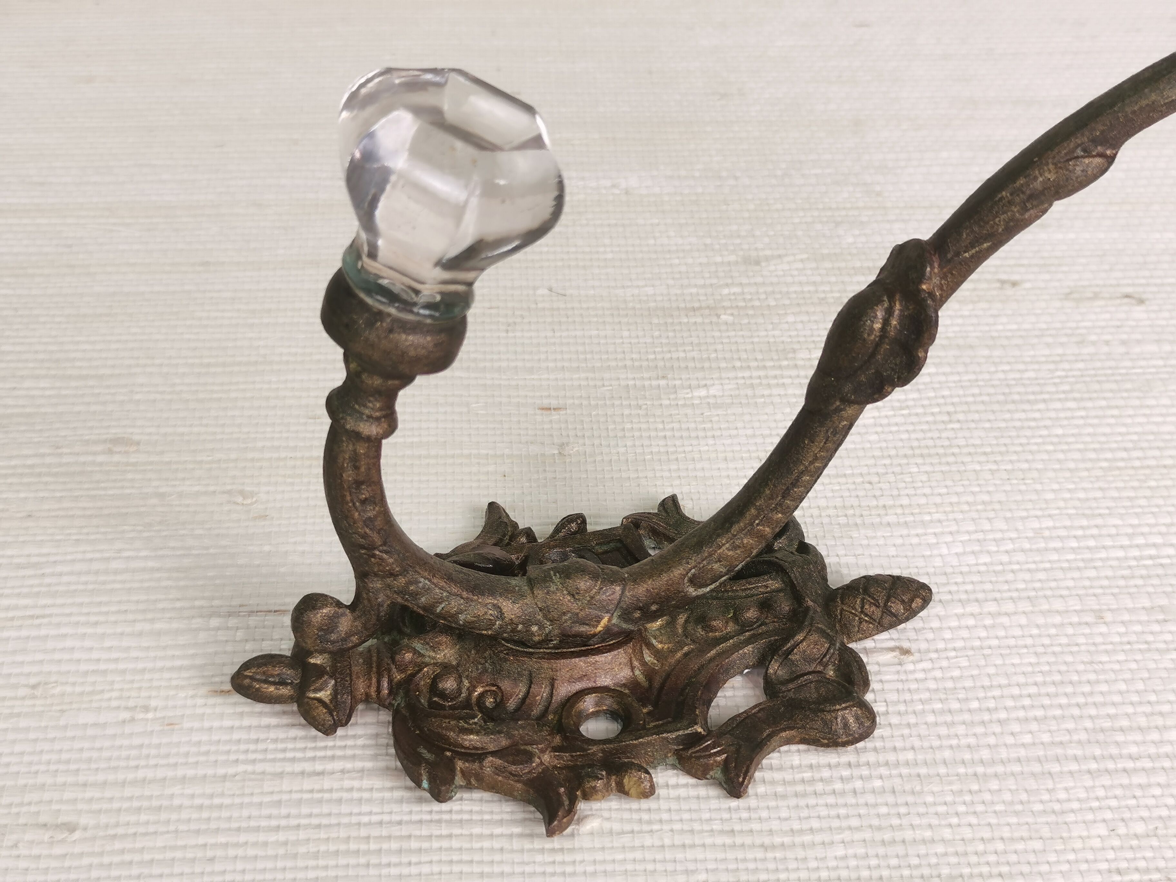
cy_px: 441
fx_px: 1936
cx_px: 588
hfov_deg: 33.8
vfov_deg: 25.7
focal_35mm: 57
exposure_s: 1/100
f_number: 1.8
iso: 50
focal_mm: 5.58
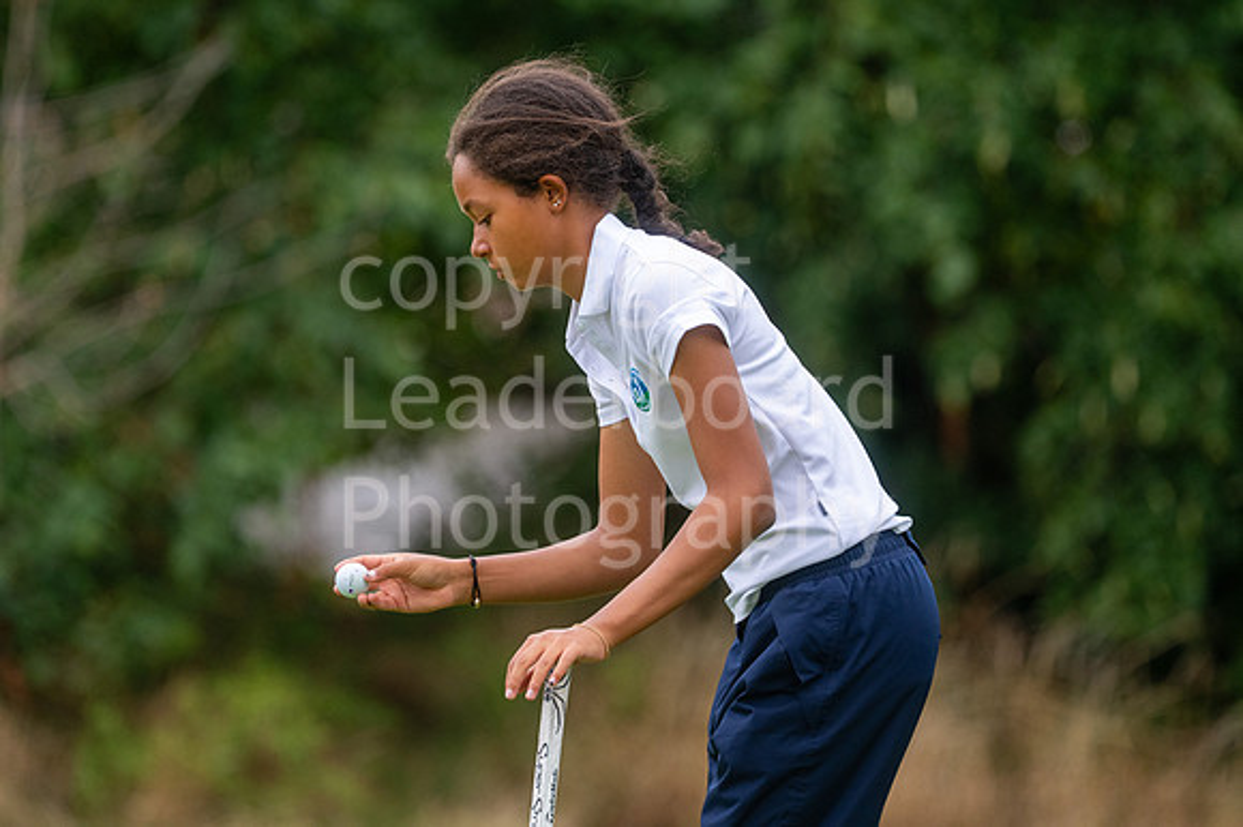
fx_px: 15528
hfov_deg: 4.6
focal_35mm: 450
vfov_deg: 3.1
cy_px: 414
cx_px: 622
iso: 500
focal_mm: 300
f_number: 4
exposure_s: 1/1600
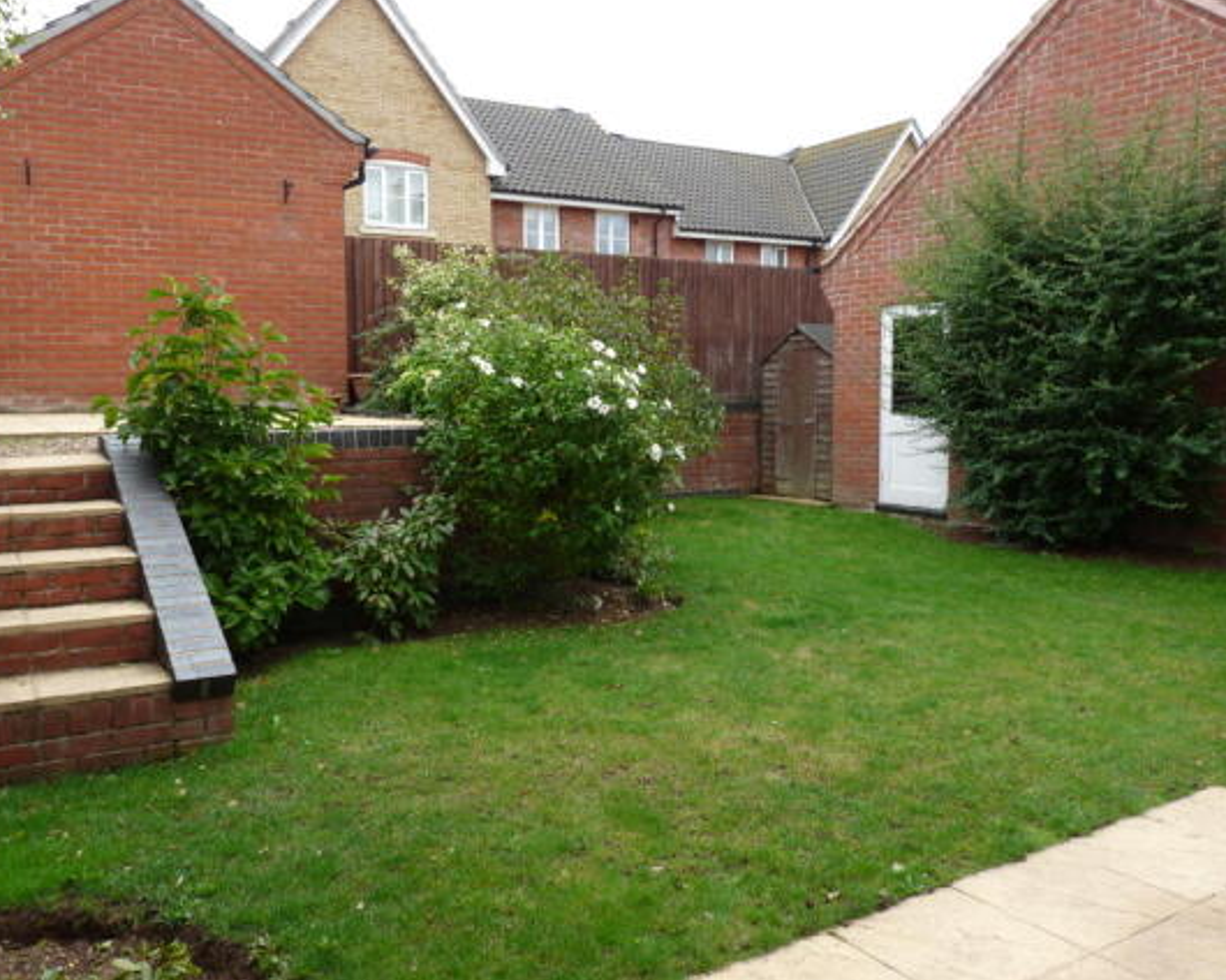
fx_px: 1052
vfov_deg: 50.0
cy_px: 487
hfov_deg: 60.4
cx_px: 610
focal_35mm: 29
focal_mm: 4.8
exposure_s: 1/125
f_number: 4
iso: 100
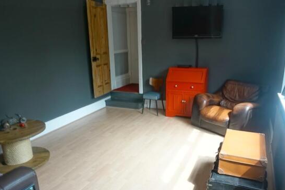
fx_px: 229
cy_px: 113
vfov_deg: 44.7
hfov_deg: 63.7
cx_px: 146
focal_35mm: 29
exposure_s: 1/60
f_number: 8
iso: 640
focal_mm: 16
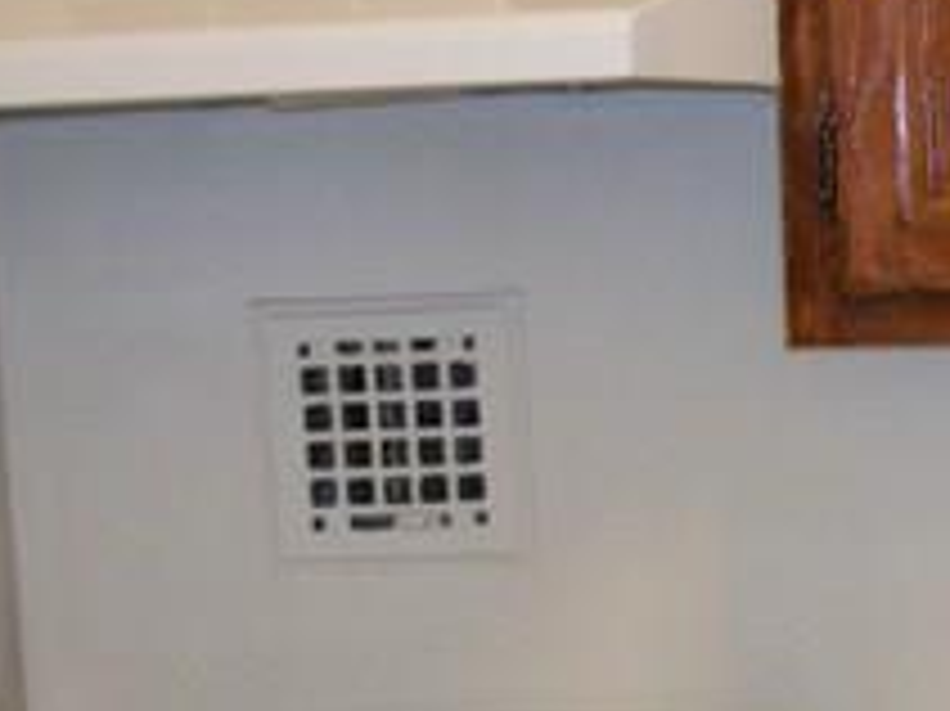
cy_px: 508
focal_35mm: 97
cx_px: 1180
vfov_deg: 15.2
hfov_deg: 19.0
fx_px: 2661
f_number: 2.9
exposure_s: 1/30
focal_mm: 5.7
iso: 160
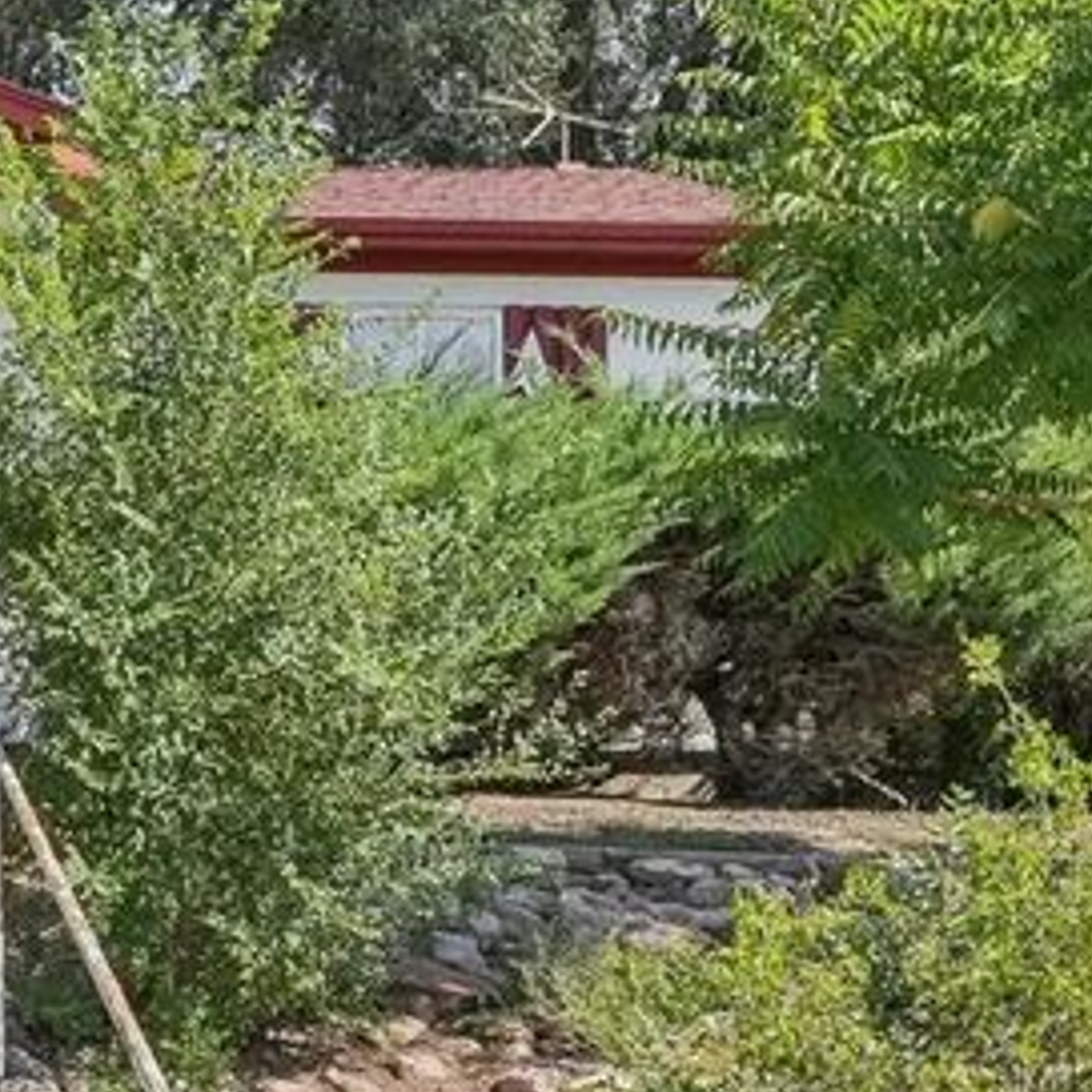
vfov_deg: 26.4
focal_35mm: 65
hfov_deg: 23.9
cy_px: 488
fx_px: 2330
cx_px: -233
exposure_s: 1/2500
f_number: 8
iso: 800
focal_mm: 13.6
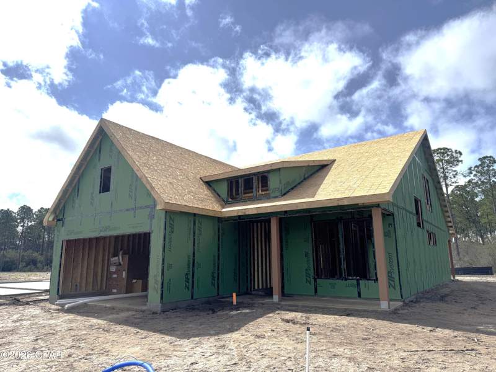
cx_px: 248
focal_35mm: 24
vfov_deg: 56.8
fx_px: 344
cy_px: 186
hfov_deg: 71.6
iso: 64
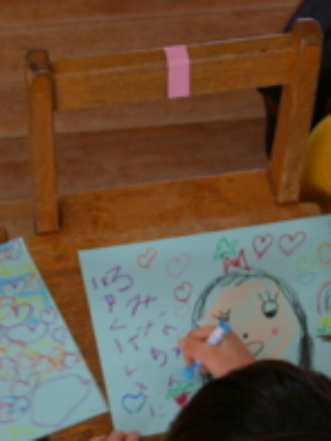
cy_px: 287
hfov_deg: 13.2
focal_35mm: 112
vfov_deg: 17.5
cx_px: 133
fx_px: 1428
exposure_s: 1/45
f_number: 4.5
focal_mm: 38
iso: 200
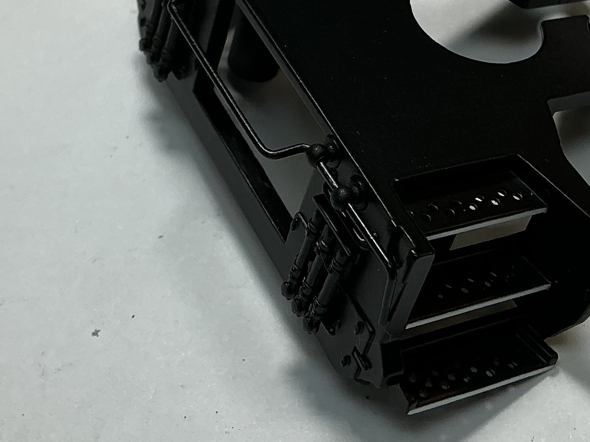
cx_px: 354
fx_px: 1363
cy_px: 34
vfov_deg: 18.1
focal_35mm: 80
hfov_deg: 24.4
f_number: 1.8
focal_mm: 3
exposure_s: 1/232
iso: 20
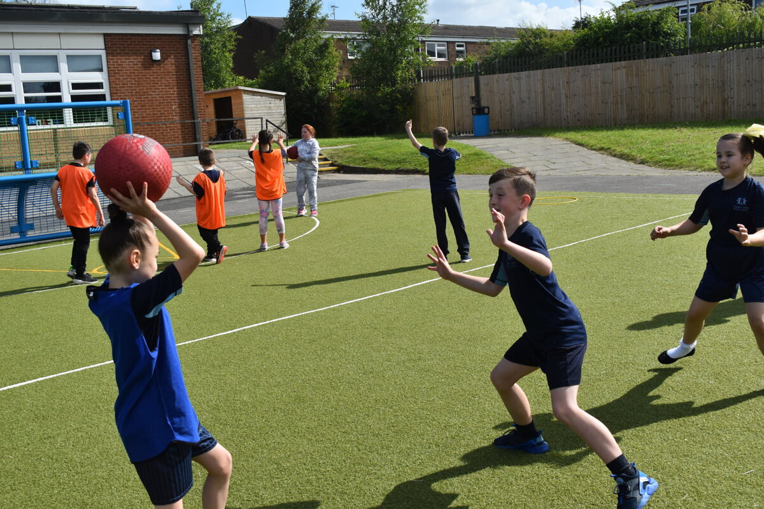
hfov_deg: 47.9
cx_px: 382
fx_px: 859
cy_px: 254
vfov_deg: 33.0
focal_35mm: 40
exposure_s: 1/2000
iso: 400
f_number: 7.1
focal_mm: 27
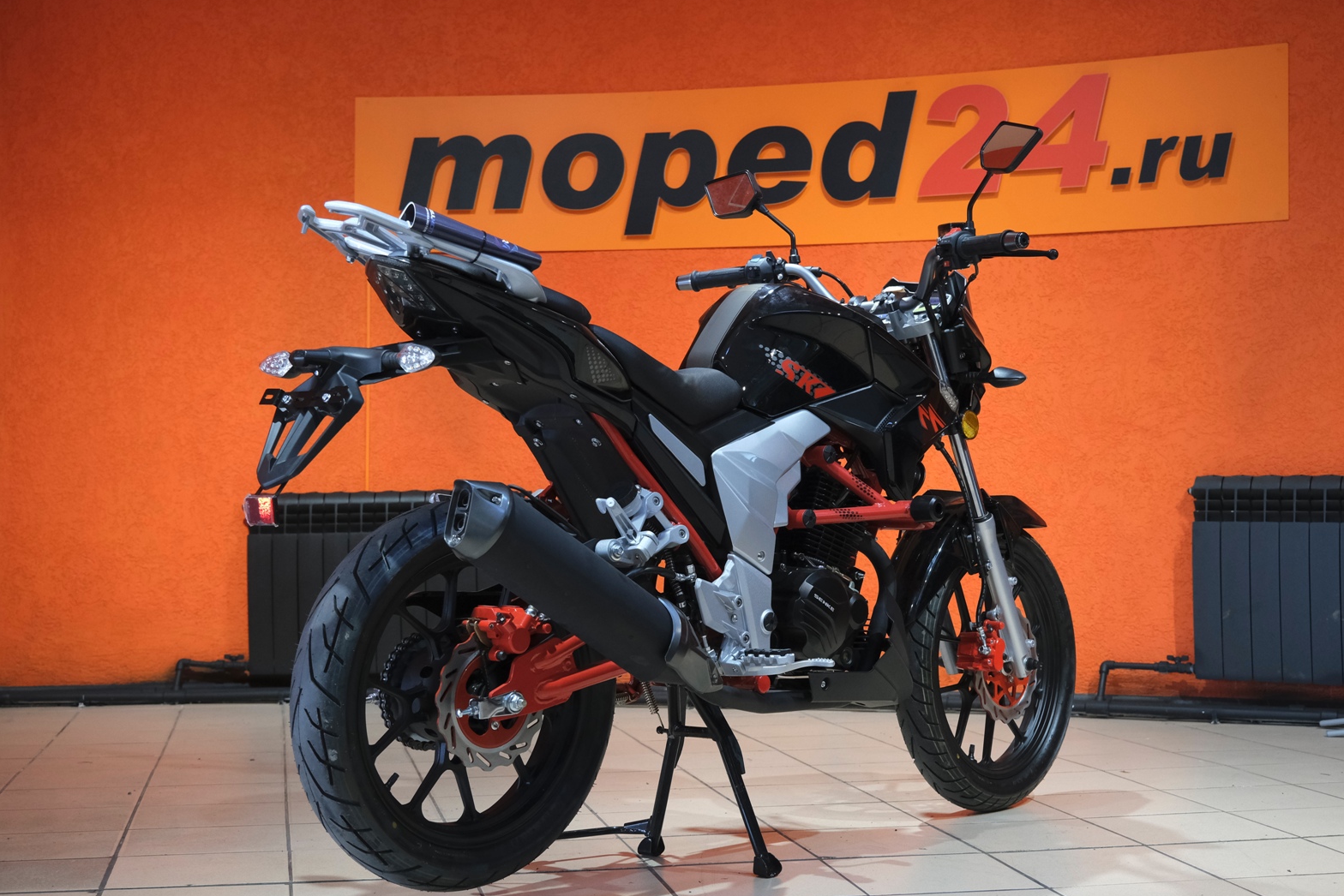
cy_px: 444
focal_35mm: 50
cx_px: 682
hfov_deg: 39.6
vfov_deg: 27.0
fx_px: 1867
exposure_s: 1/100
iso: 1600
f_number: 4
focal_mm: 32.5
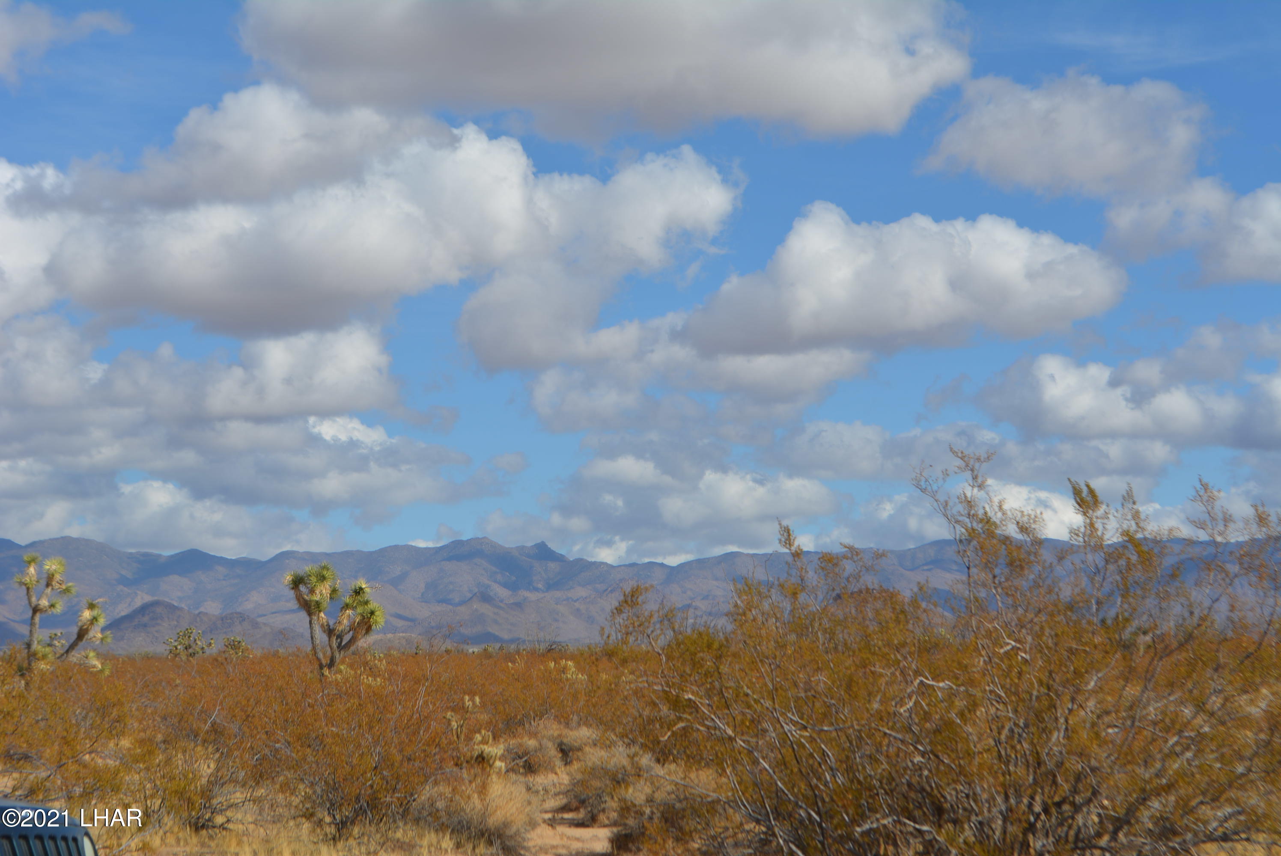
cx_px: 640
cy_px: 428
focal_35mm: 82
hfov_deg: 24.6
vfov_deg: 16.6
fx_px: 2938
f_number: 9
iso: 100
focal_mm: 55
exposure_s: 1/320
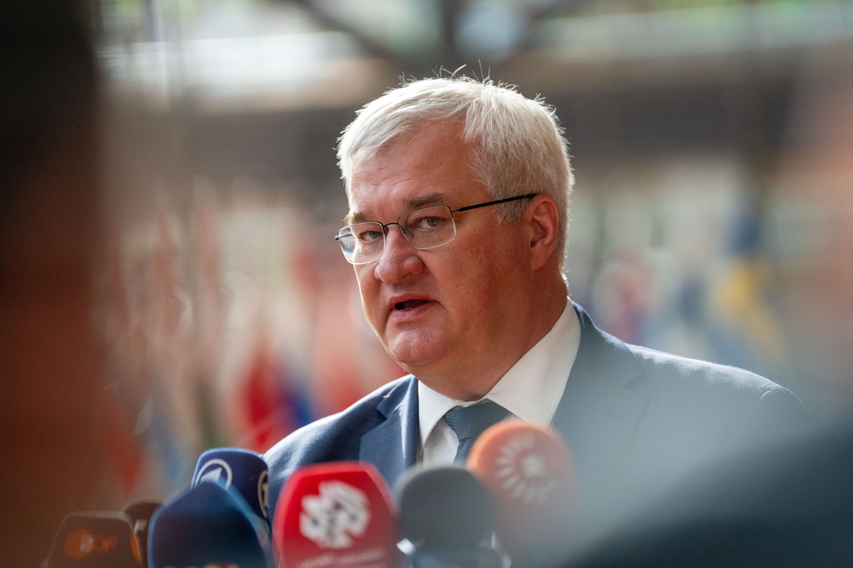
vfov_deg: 8.1
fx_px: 4027
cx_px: 426
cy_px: 284
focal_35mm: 170
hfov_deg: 12.1
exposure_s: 1/1600
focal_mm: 170
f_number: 2.8
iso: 3200
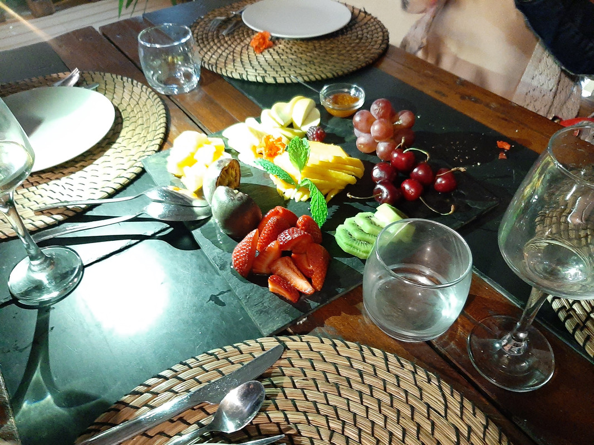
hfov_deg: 67.3
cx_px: 297
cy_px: 222
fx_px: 446
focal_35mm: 26
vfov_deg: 53.1
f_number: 1.7
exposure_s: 1/10
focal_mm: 3.93
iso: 400
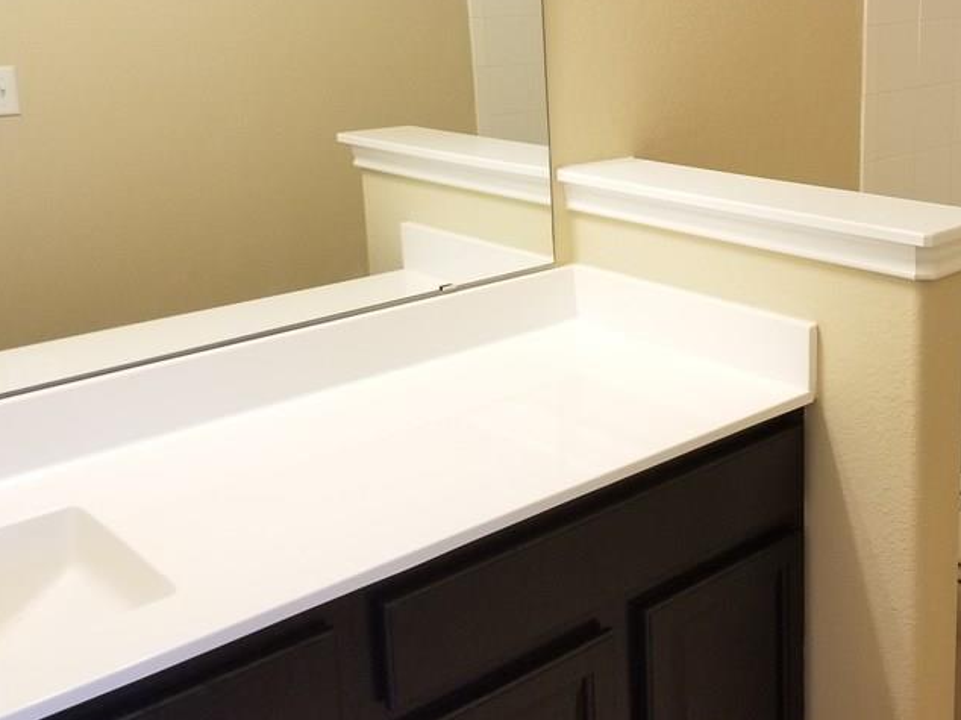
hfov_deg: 43.6
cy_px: 247
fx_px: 1166
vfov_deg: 34.1
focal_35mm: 42
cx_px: 697
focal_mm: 4.25
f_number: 1.7
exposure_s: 1/40
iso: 160
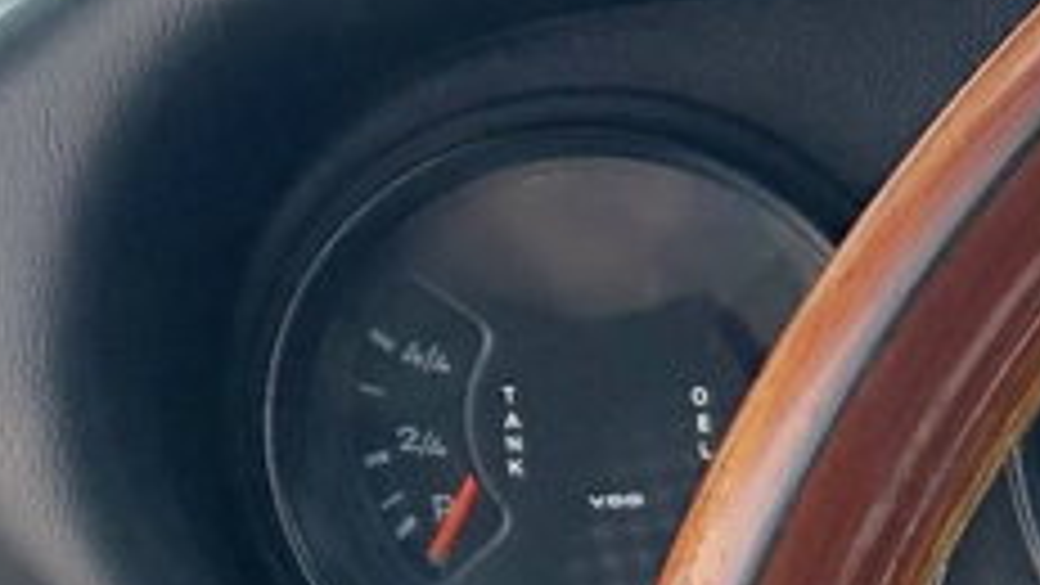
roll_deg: +2.0
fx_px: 4964
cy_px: 875
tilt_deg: -16.3
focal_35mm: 180
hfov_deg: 10.7
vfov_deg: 6.7
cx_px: 2215
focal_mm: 4
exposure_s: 1/657
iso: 20
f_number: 1.8
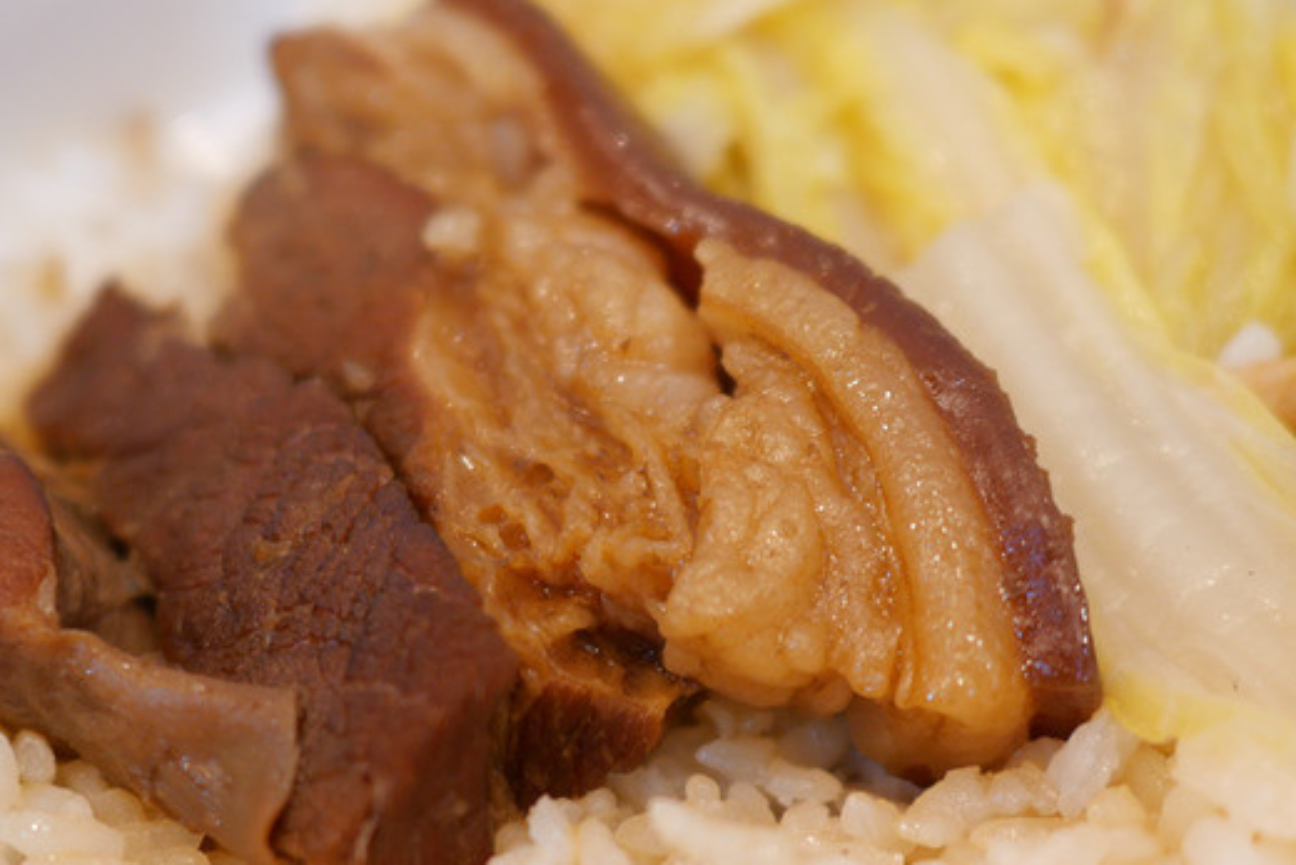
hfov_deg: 33.4
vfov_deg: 22.6
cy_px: 563
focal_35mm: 60
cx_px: 601
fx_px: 2160
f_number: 1.7
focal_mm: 15
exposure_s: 1/60
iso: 200
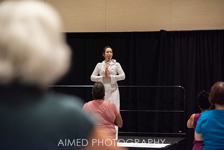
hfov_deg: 23.4
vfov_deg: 15.7
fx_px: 541
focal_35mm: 87
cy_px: 75
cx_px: 112
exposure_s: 1/200
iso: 1250
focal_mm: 85
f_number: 2
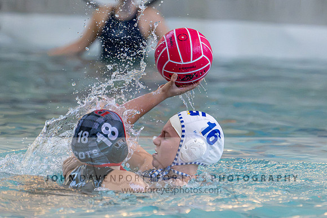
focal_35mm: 416
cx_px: 200
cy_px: 91
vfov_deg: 3.3
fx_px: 3778
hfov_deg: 5.0
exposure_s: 1/1000
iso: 14400
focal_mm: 240
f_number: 4
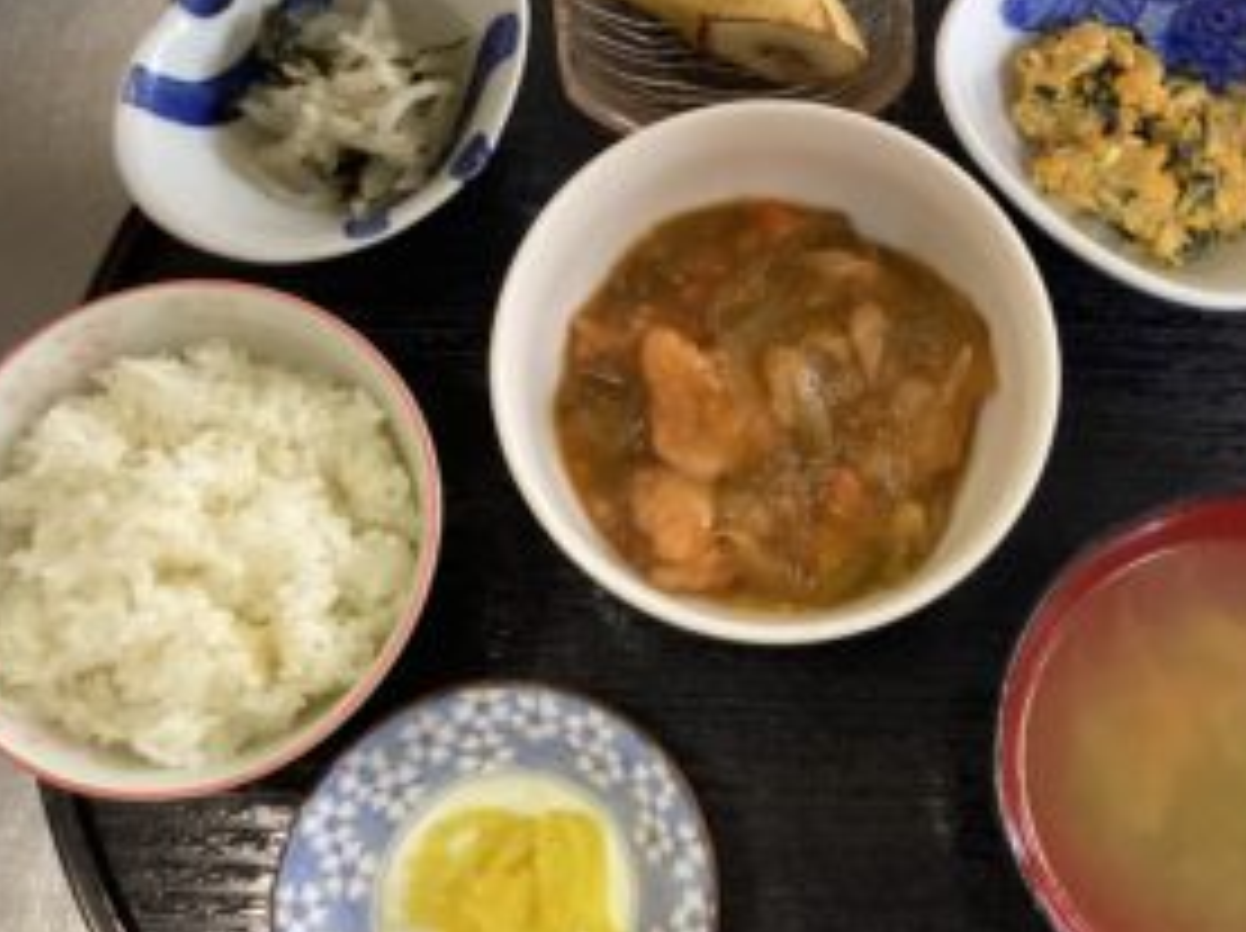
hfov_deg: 44.5
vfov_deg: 34.3
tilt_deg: -75.6
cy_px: 430
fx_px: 1510
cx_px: 785
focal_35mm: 42
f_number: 2.4
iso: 320
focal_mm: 3.3
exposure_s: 1/60
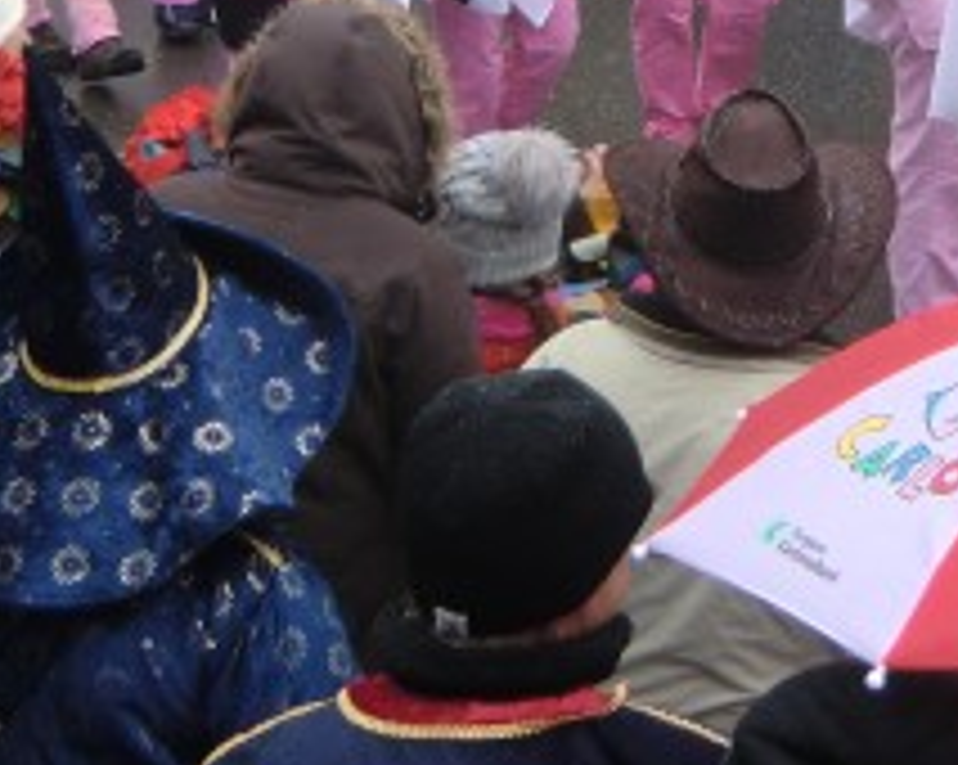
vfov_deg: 16.3
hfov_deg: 21.3
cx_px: 846
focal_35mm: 88
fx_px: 2493
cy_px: -302
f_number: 3.2
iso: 64
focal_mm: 4.3
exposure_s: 1/100
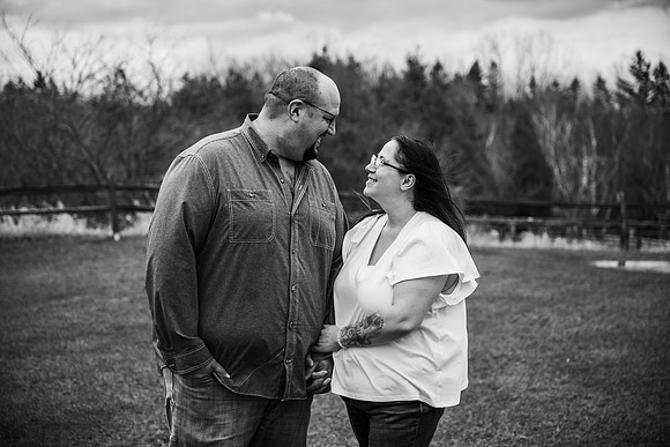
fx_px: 1210
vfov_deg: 20.9
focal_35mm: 65
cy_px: 224
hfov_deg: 31.0
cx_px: 335
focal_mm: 65
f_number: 3.2
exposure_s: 1/400
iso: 200
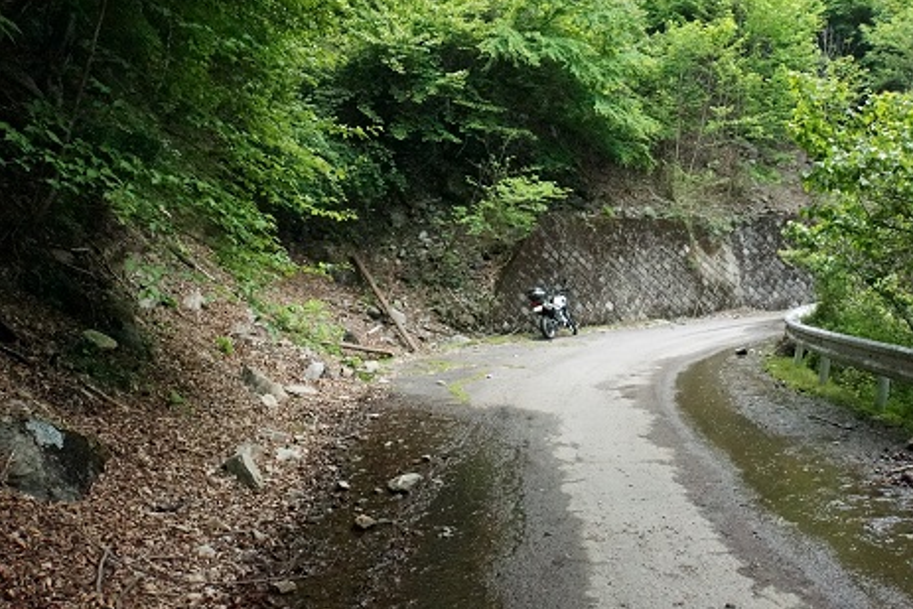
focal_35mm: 30
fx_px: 764
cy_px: 300
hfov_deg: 61.7
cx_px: 461
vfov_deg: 43.5
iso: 12800
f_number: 11
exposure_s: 1/2000
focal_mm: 19.4
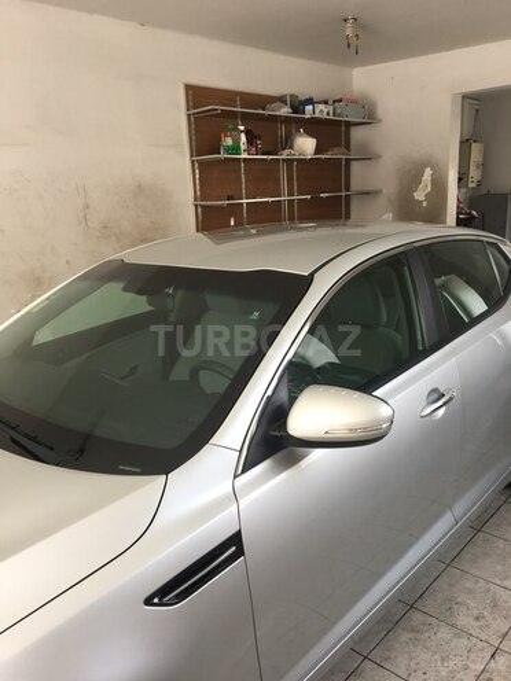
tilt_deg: -14.3
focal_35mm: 29
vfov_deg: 61.7
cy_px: 340
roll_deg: +2.7
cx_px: 256
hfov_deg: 48.2
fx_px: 571
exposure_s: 1/50
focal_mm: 4.15
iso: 32
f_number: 2.2
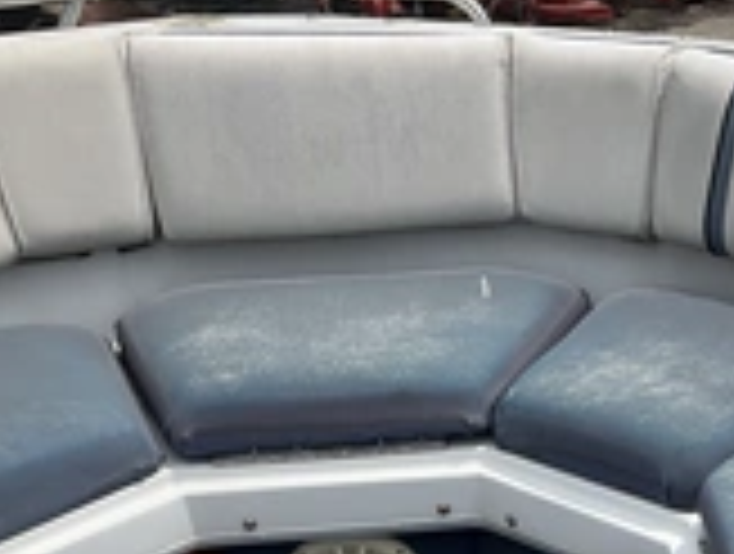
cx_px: 639
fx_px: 1509
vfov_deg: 20.0
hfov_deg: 26.6
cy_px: 586
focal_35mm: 71
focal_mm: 3
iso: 25
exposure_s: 1/3125
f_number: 1.8
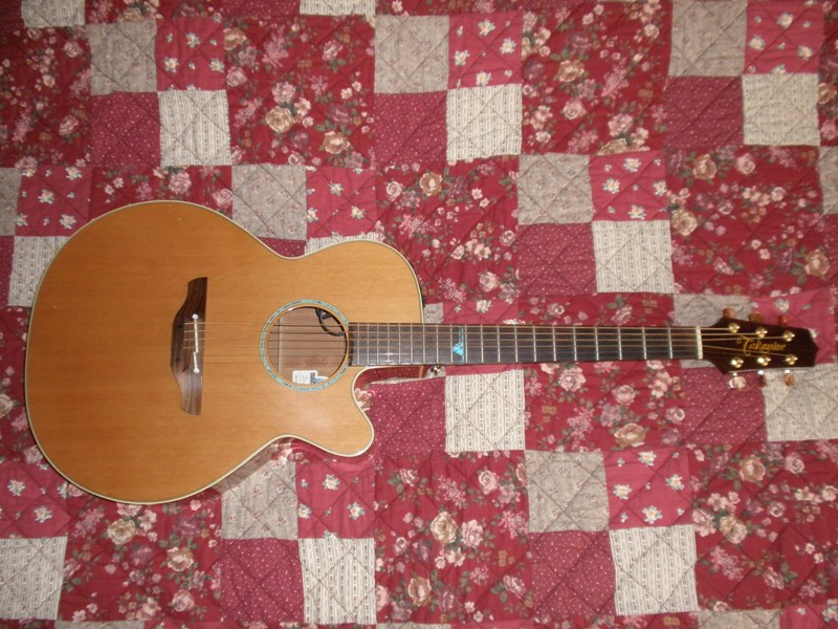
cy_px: 314
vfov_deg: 38.7
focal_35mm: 37
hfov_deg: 50.1
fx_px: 896
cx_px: 419
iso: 200
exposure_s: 1/30
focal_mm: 6.6
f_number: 3.5
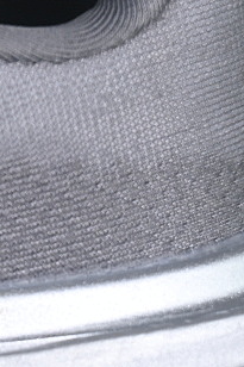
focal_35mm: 263
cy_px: 296
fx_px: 2677
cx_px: -387
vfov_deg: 7.8
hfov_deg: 5.0
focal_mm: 50
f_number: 6.3
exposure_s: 1/60
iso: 160
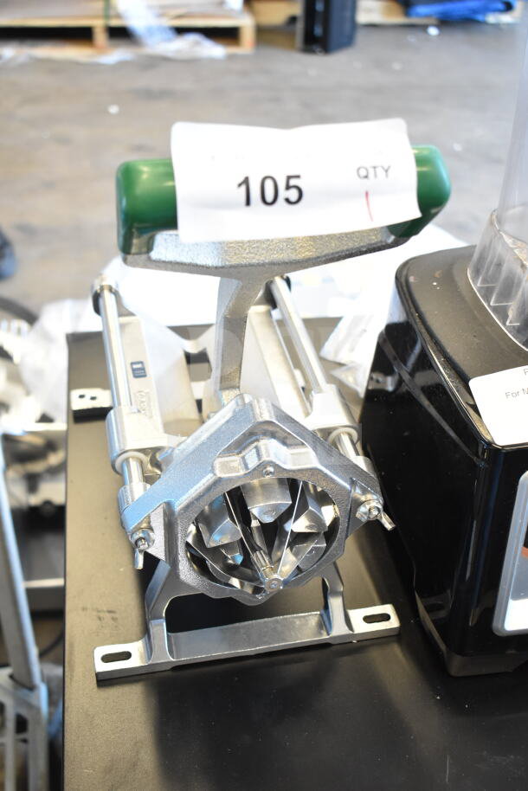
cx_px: 264
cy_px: 396
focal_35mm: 42
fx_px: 923
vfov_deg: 46.4
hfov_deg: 31.9
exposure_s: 1/80
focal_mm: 28
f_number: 4.5
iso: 1600
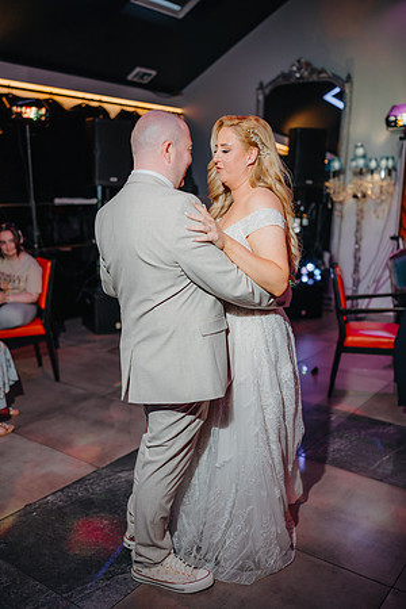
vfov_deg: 54.4
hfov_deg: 37.9
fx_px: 592
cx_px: 203
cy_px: 304
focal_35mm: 35
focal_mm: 35
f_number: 1.8
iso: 100
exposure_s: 1/200
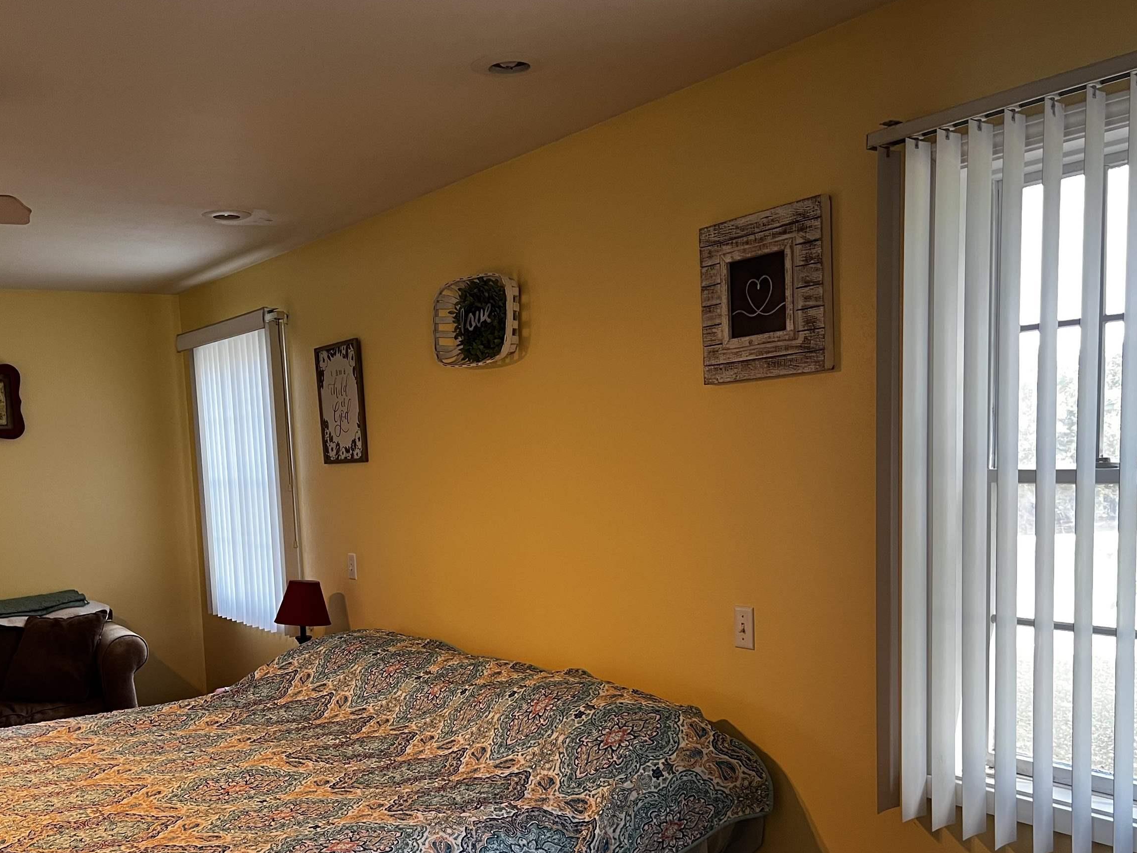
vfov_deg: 40.2
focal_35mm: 35
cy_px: 568
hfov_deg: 52.3
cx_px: 452
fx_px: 1150
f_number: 1.5
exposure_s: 1/60
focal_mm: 5.7
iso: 125
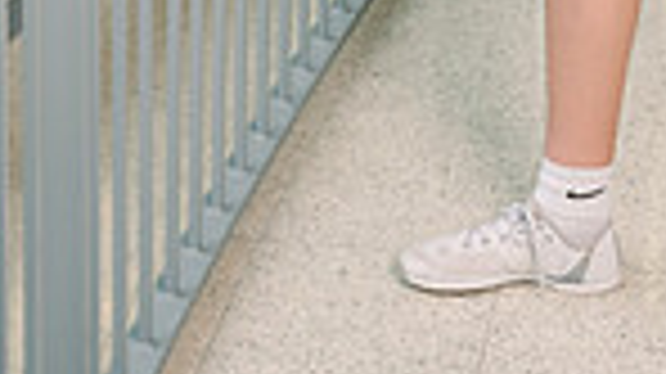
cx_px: 522
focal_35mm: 137
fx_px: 2418
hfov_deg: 15.6
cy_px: -595
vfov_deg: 8.0
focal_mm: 43
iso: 200
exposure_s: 1/250
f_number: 4.5
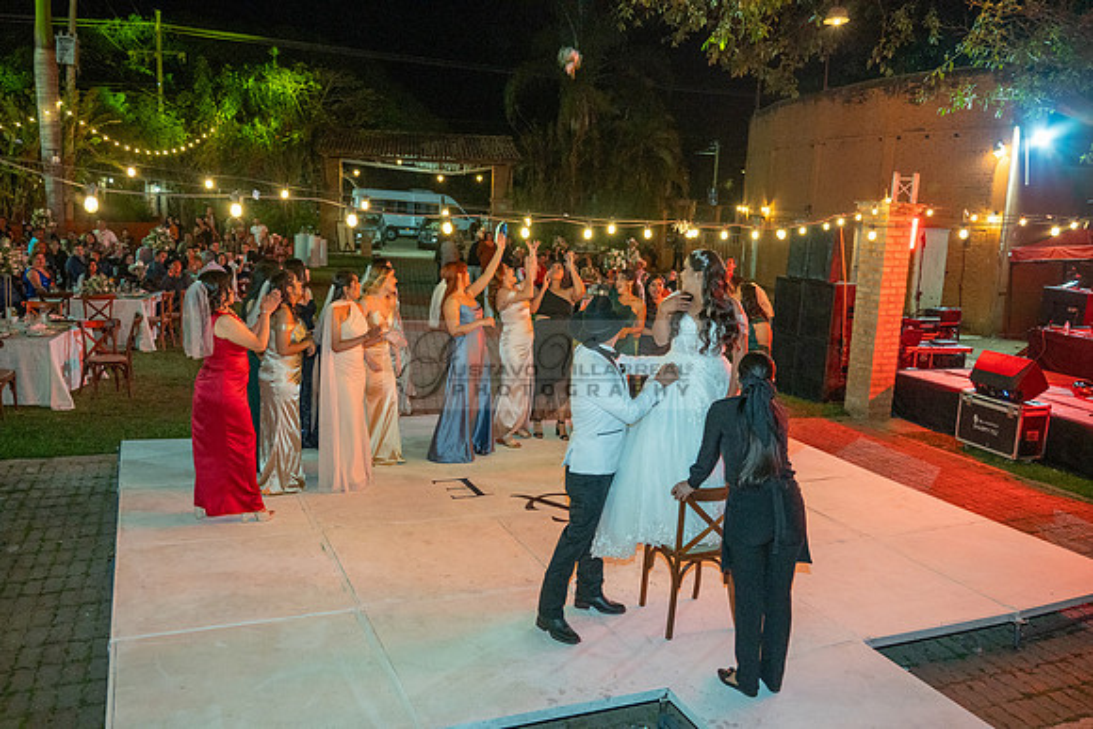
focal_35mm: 28
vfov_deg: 46.4
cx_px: 546
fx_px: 850
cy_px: 364
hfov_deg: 65.5
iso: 2500
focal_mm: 28
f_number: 5
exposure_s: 1/80
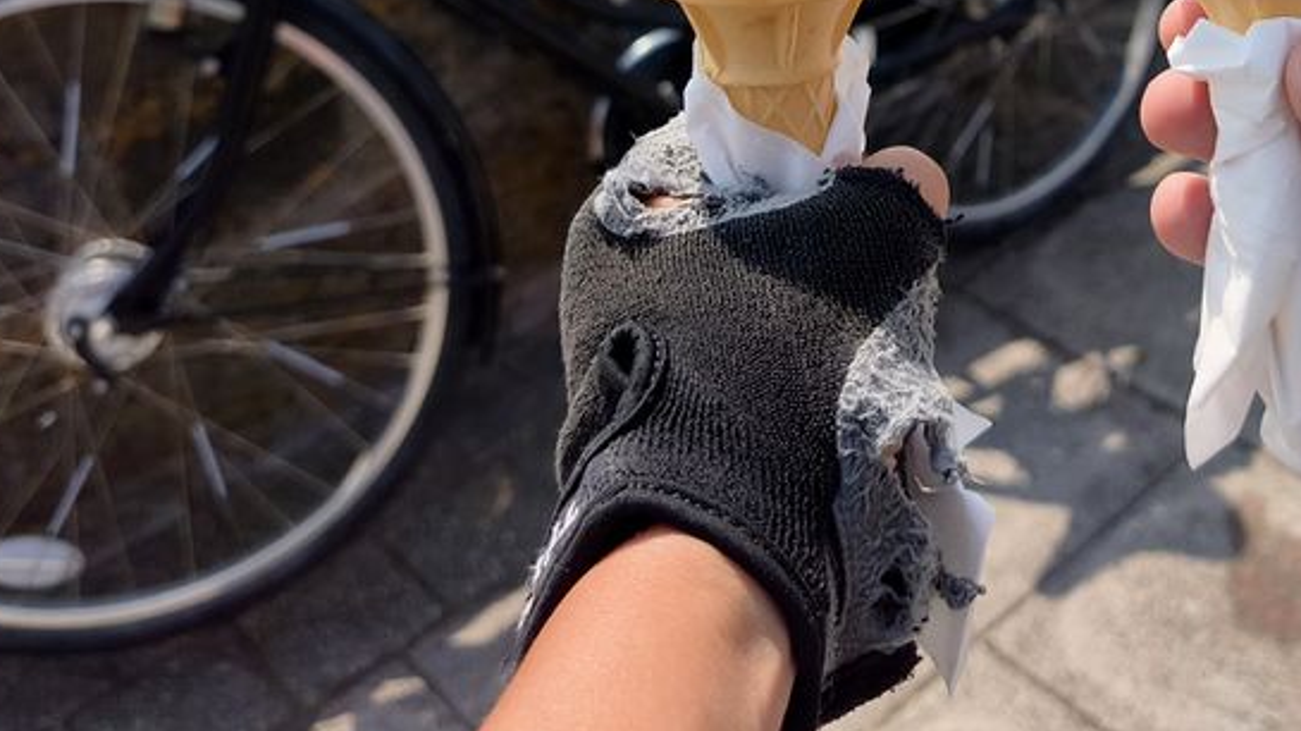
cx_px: 852
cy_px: -148
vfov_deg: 23.6
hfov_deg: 44.0
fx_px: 1586
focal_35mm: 46
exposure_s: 1/934
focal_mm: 6.06
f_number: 1.7
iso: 50
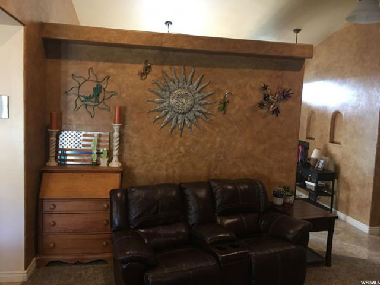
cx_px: 190
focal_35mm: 29
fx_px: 318
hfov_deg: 61.7
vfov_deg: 48.2
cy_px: 142
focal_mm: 4.15
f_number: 2.2
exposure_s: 1/15
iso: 80
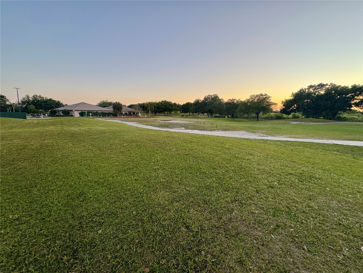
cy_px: 136
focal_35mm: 14
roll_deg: +0.2
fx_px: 147
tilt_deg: -9.4
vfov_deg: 85.7
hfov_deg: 102.1
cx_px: 182
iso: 100
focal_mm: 2.22
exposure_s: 1/99
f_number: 2.2
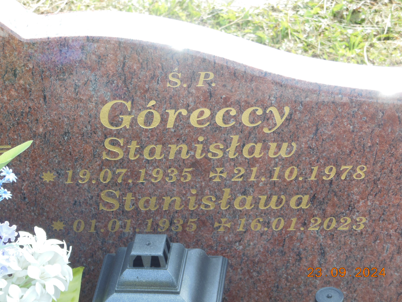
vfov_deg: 17.0
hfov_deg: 22.5
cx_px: 201
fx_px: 1010
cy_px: 151
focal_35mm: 87
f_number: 4.6
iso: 125
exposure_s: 1/125
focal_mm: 15.5
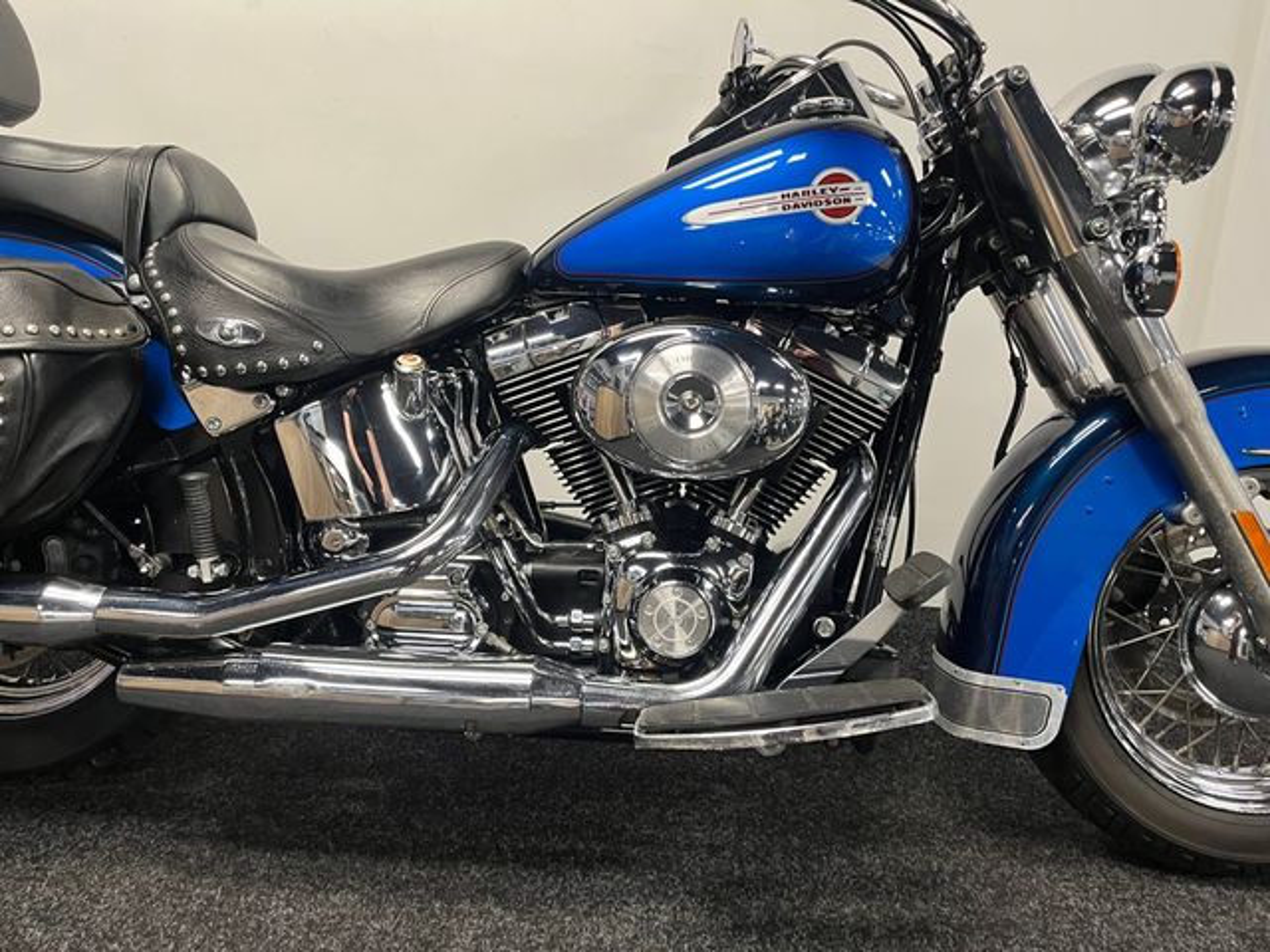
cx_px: 635
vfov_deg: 53.1
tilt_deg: -16.3
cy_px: 476
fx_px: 954
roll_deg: -2.4
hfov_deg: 67.3
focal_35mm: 26
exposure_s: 1/50
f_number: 1.6
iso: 160
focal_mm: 5.1
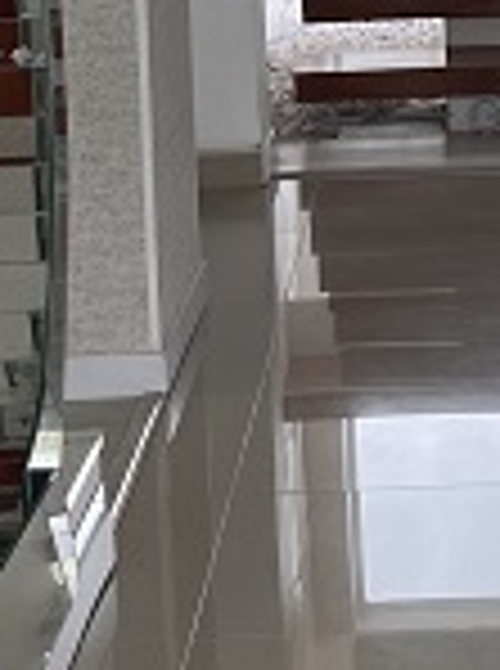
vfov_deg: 13.4
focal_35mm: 140
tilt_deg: -1.7
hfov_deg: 10.5
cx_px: 491
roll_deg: +2.6
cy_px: -288
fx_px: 2708
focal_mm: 5.1
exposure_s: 1/243
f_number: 1.6
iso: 40
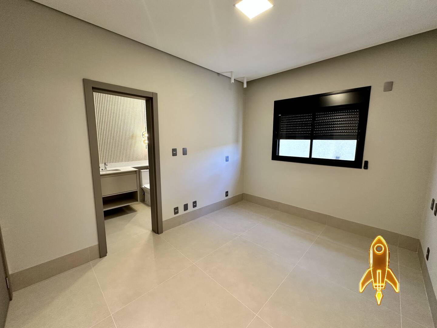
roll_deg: -0.4
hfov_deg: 102.1
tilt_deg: -7.1
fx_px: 177
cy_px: 164
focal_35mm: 14
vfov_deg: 85.7
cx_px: 218
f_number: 2.2
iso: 160
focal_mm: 2.22
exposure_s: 1/60
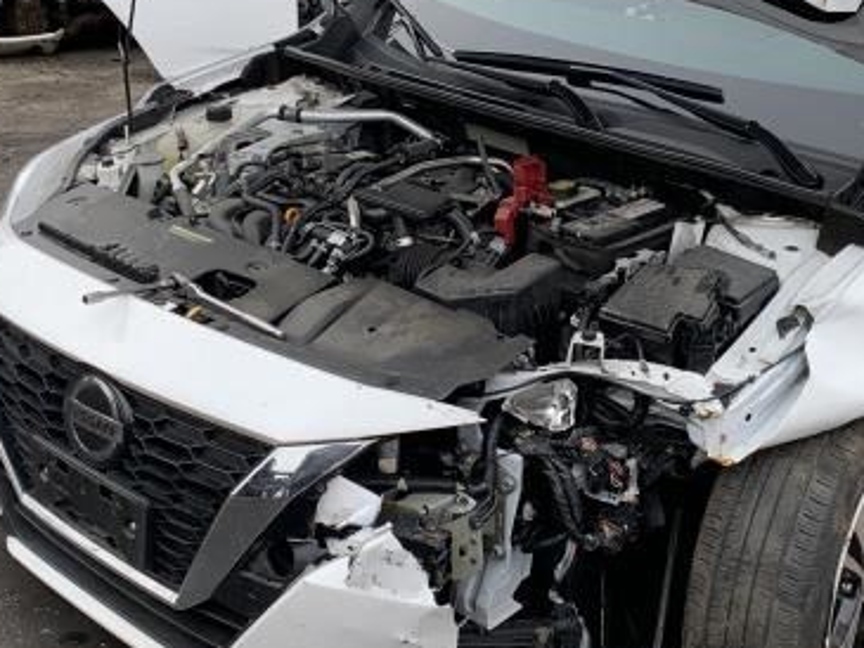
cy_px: 296
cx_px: 570
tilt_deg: -12.7
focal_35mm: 57
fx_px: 1423
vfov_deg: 25.7
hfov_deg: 33.5
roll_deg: -0.5
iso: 25
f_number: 1.8
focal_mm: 4.25
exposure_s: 1/431
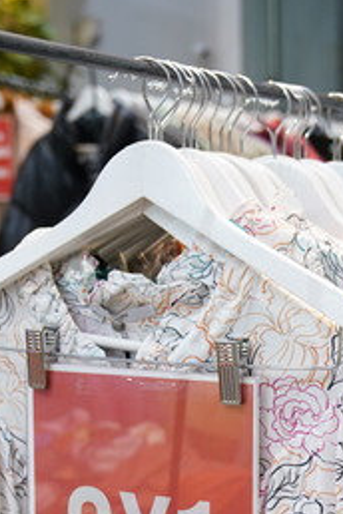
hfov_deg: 16.6
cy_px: 388
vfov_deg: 24.8
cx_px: 321
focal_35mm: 81
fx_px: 1158
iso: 1600
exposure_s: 1/160
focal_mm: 29
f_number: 3.2
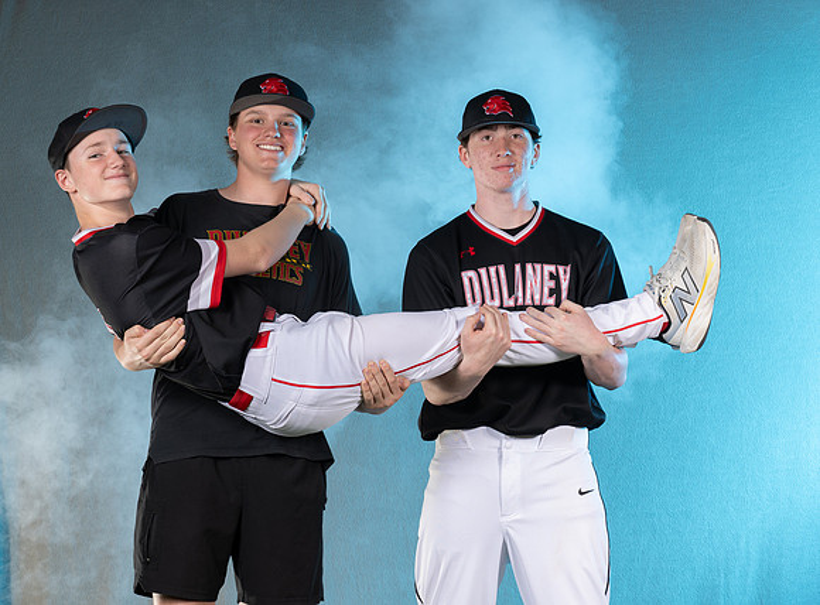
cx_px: 507
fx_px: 4007
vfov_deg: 8.6
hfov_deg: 11.7
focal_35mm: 170
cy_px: 321
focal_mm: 135
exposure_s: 1/200
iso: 64
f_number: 6.3
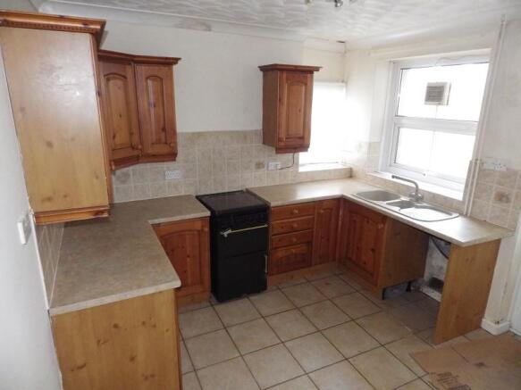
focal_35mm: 22
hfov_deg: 76.4
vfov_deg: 61.1
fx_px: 331
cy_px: 195
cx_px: 260
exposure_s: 1/25
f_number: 3.1
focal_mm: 4
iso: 800
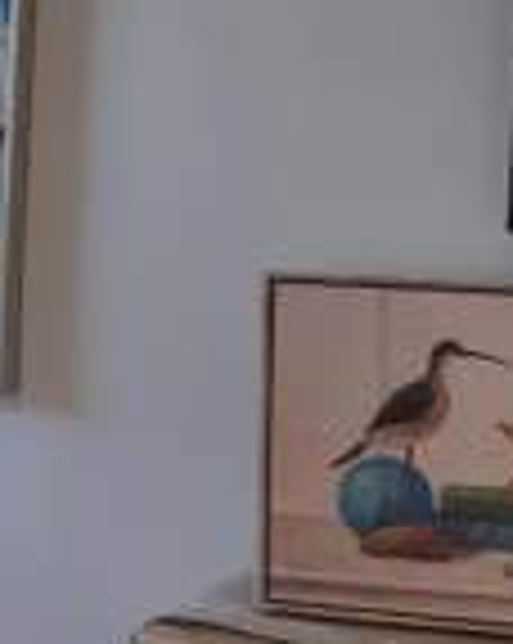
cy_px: 167
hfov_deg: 12.8
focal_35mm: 105
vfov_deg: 18.2
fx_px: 1997
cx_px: -504
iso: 80
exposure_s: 1/120
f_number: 1.8
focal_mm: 6.7
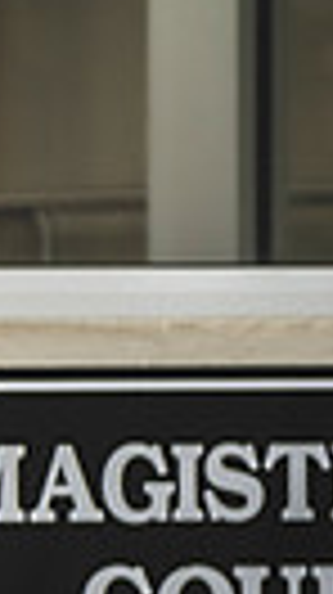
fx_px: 5115
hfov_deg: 3.6
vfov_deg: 6.6
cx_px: -954
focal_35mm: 325
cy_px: 340
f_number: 2.8
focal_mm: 70
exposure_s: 1/160
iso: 500
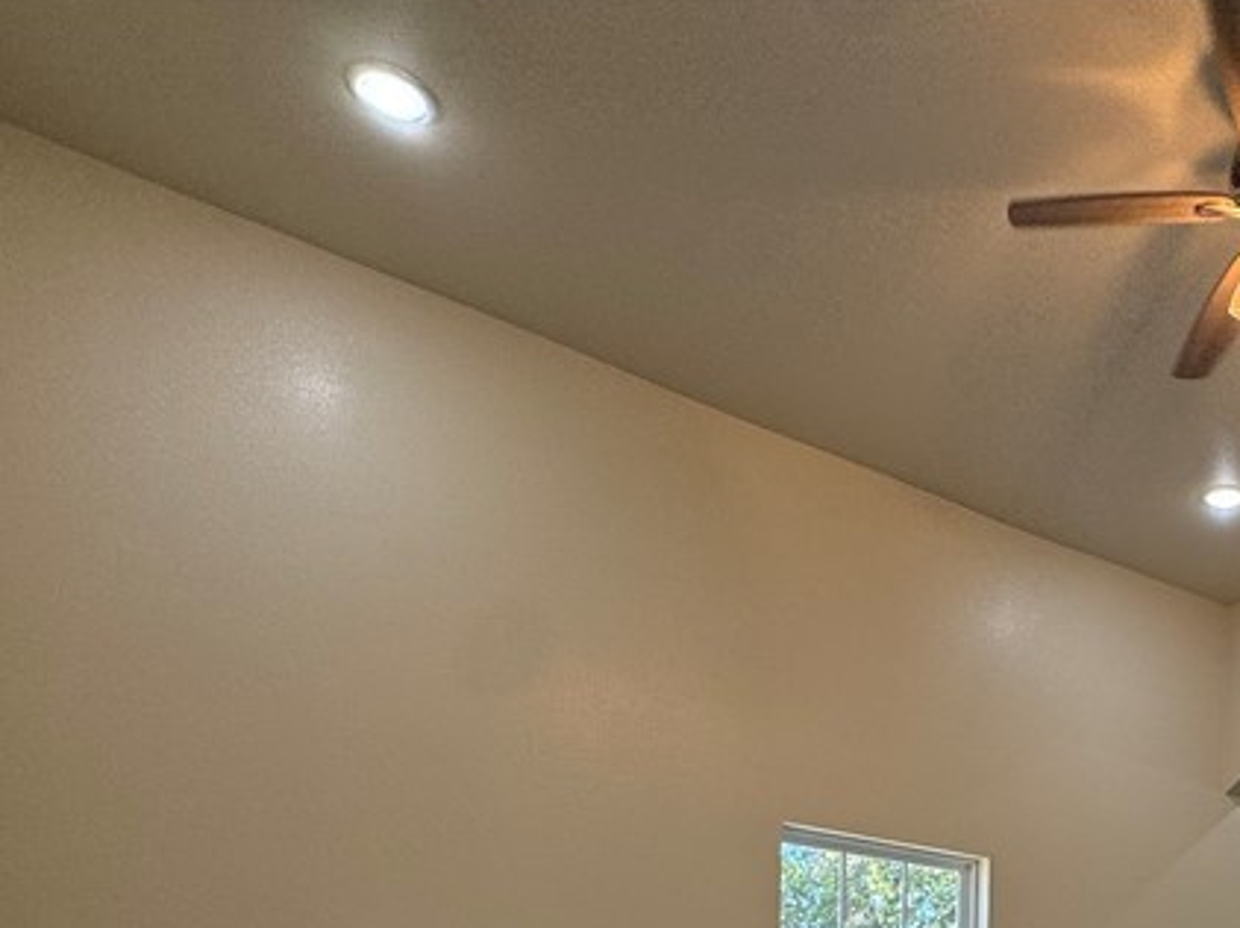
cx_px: 1175
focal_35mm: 34
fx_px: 1217
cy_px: 1119
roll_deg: -1.0
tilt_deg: -1.3
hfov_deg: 47.0
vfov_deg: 33.7
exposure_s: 1/120
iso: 80
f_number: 2.2
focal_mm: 2.22
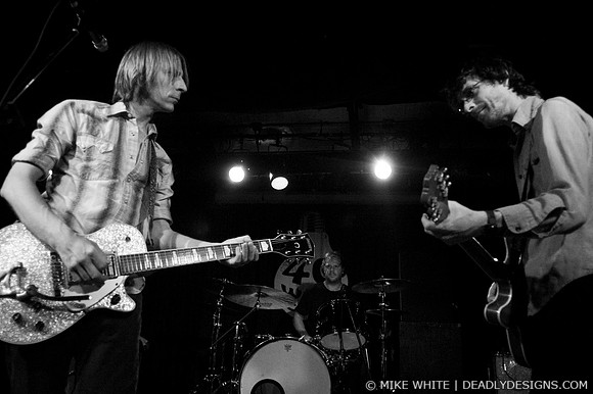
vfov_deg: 43.6
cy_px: 197
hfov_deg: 62.0
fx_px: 494
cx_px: 296
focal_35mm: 30
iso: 800
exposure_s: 1/60
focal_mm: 20
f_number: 3.2
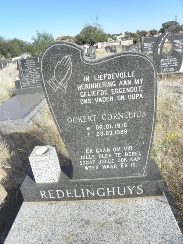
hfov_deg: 53.1
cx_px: 92
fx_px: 183
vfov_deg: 67.3
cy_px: 122
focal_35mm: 26
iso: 200
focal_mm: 4.6
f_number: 6.3
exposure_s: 1/640
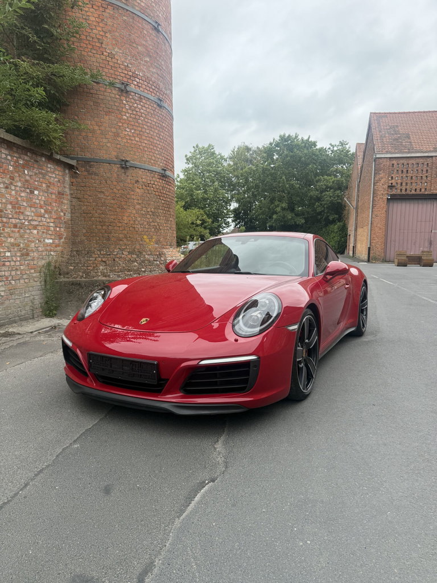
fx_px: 404
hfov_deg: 56.8
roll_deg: -0.8
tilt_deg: -5.8
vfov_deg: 71.6
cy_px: 292
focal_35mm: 24
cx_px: 218
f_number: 1.78
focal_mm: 6.76
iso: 100
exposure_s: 1/1122
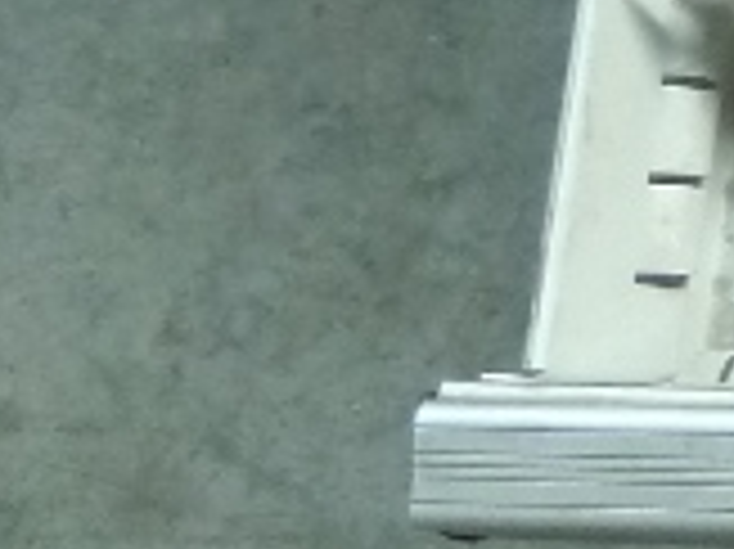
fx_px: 3327
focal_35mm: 157
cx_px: 2062
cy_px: -796
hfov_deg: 10.0
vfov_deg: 8.6
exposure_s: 1/30
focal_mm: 4.1
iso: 400
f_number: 3.3
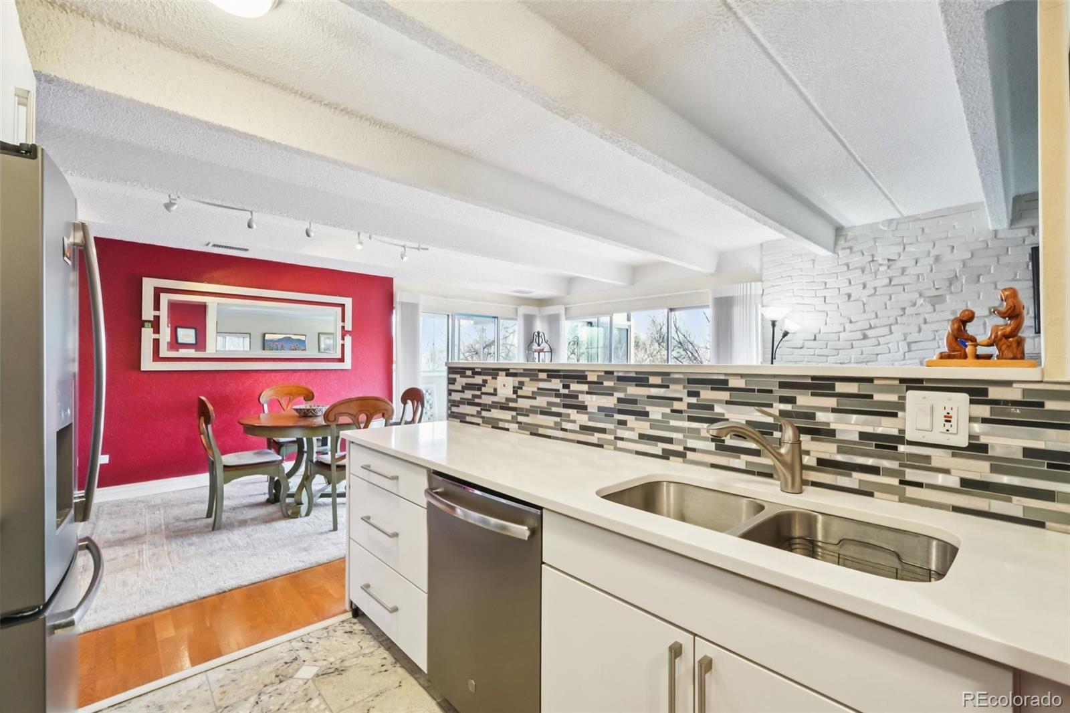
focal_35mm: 15
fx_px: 446
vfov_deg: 77.3
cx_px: 535
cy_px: 356
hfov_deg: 100.4
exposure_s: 1/8
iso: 800
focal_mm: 10
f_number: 8
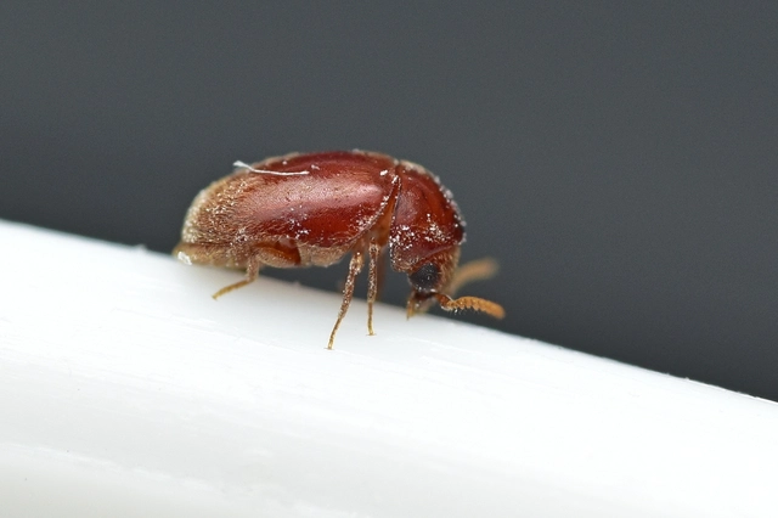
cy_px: 259
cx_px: 389
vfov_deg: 8.7
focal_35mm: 158
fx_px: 3402
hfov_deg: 13.0
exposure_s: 1/160
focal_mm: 105
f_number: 13
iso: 400
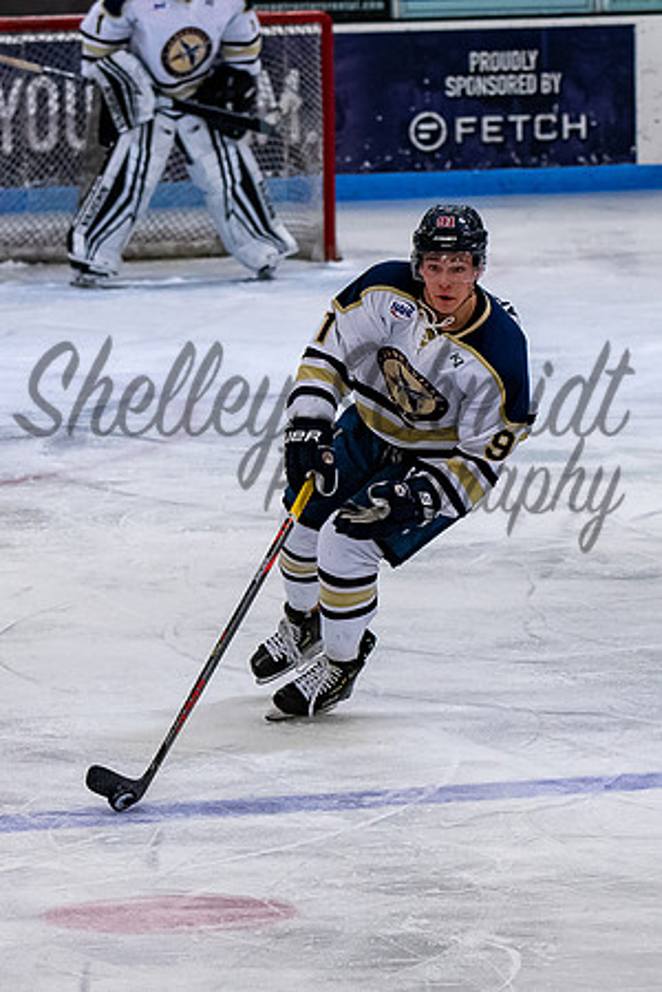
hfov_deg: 4.8
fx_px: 7886
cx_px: 318
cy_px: 445
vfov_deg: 7.2
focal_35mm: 286
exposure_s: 1/800
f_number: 3.5
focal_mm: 105
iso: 1100
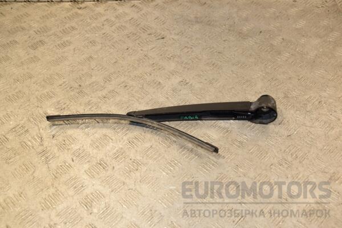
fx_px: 399
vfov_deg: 31.9
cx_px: 171
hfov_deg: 46.4
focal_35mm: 42
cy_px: 114
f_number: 6.3
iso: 800
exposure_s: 1/200
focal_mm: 28
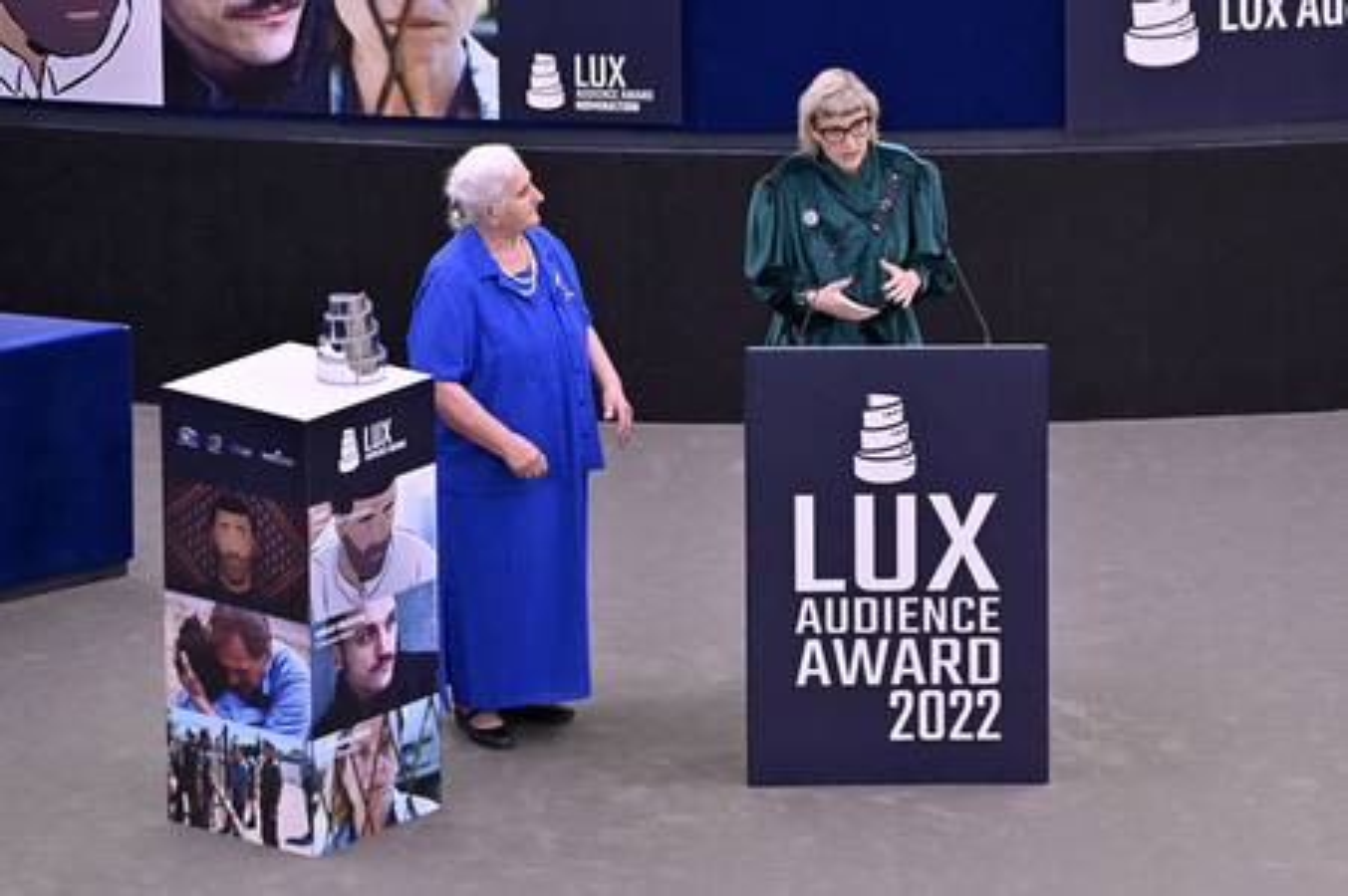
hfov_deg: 9.0
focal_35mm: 230
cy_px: 448
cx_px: 674
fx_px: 8606
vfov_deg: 6.0
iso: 5000
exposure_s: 1/500
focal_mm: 230
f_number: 5.3
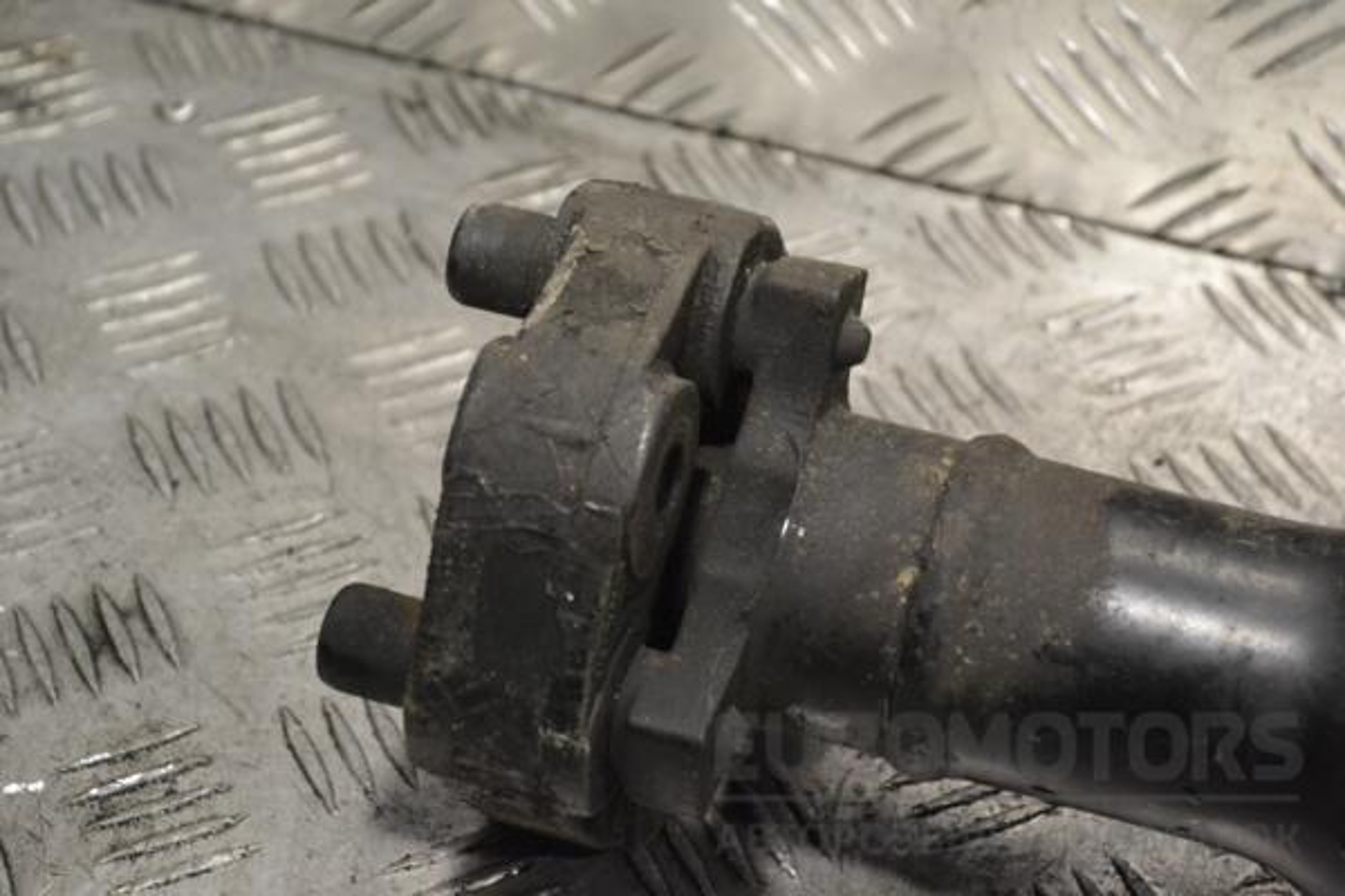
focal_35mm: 82
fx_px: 3082
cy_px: 448
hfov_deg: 24.6
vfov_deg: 16.6
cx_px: 672
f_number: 8
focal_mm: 55
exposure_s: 1/250
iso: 3200
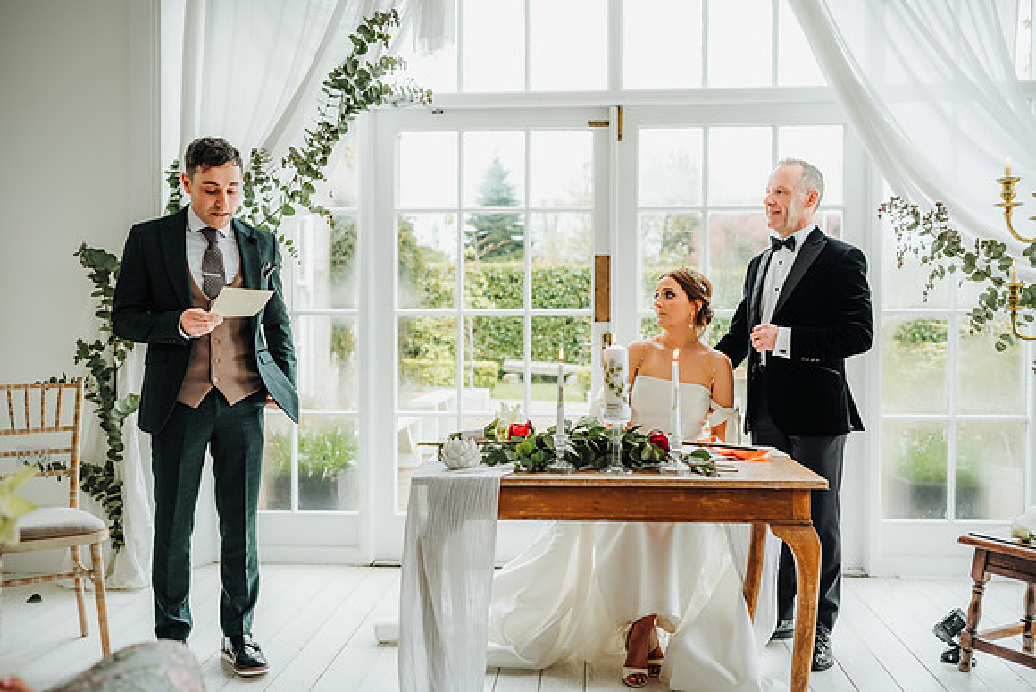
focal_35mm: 35
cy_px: 346
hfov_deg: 54.4
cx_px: 518
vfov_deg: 37.9
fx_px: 1007
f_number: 2.5
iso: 400
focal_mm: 35
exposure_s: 1/250
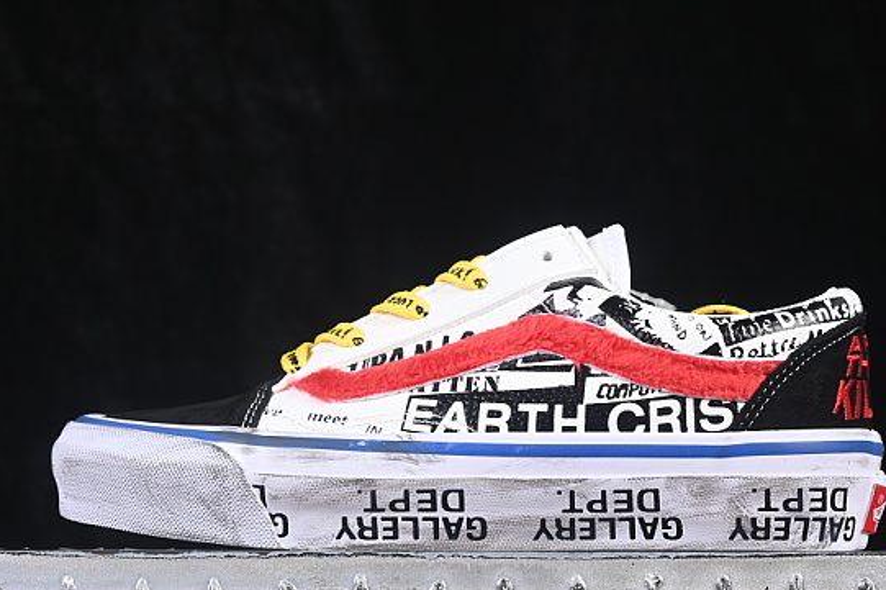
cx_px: 467
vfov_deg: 12.3
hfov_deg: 18.4
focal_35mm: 111
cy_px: 279
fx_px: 2730
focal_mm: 50
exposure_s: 1/80
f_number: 7.1
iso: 160
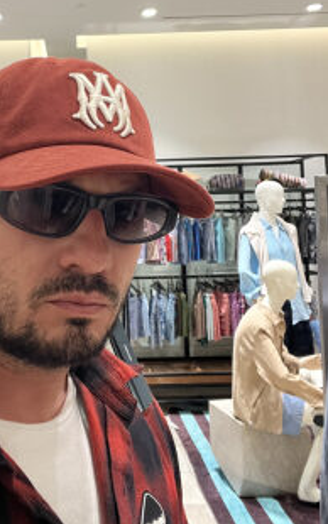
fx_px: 586
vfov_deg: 47.7
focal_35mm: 41
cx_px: 76
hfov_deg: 30.7
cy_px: 191
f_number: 2.2
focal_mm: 2.71
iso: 200
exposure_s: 1/50
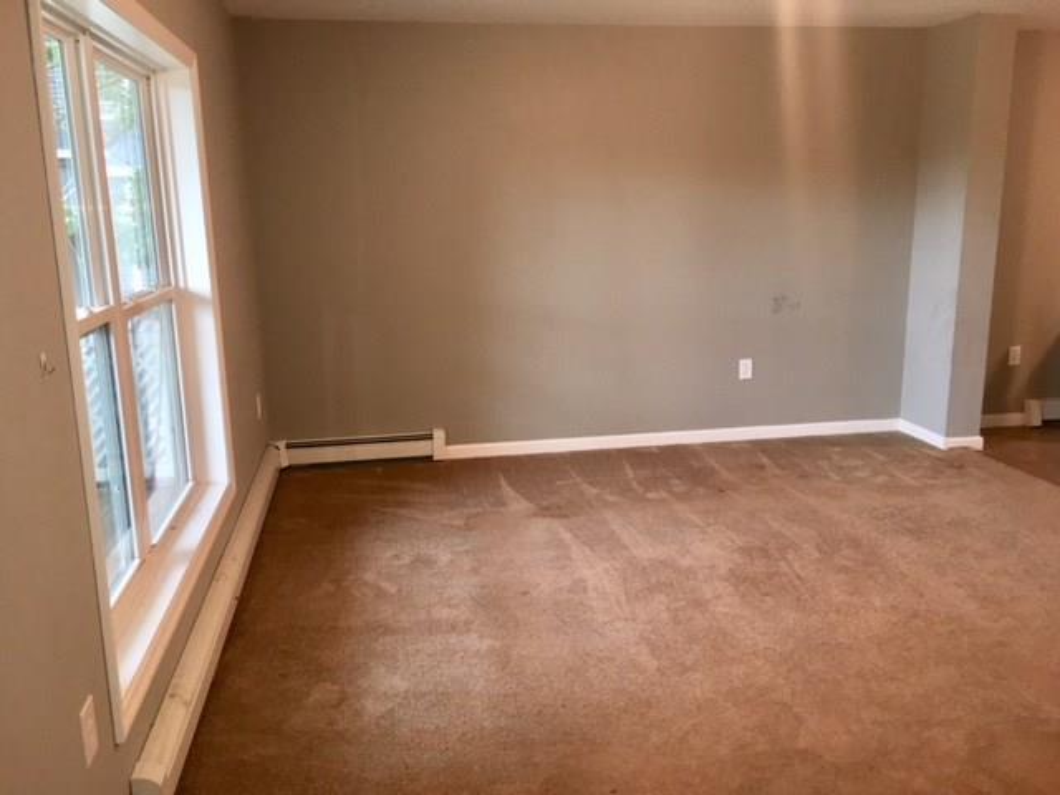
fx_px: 888
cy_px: 398
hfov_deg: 61.7
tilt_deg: -11.7
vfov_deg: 48.2
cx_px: 530
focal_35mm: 29
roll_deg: +0.5
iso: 125
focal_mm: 4.15
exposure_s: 1/20
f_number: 2.2
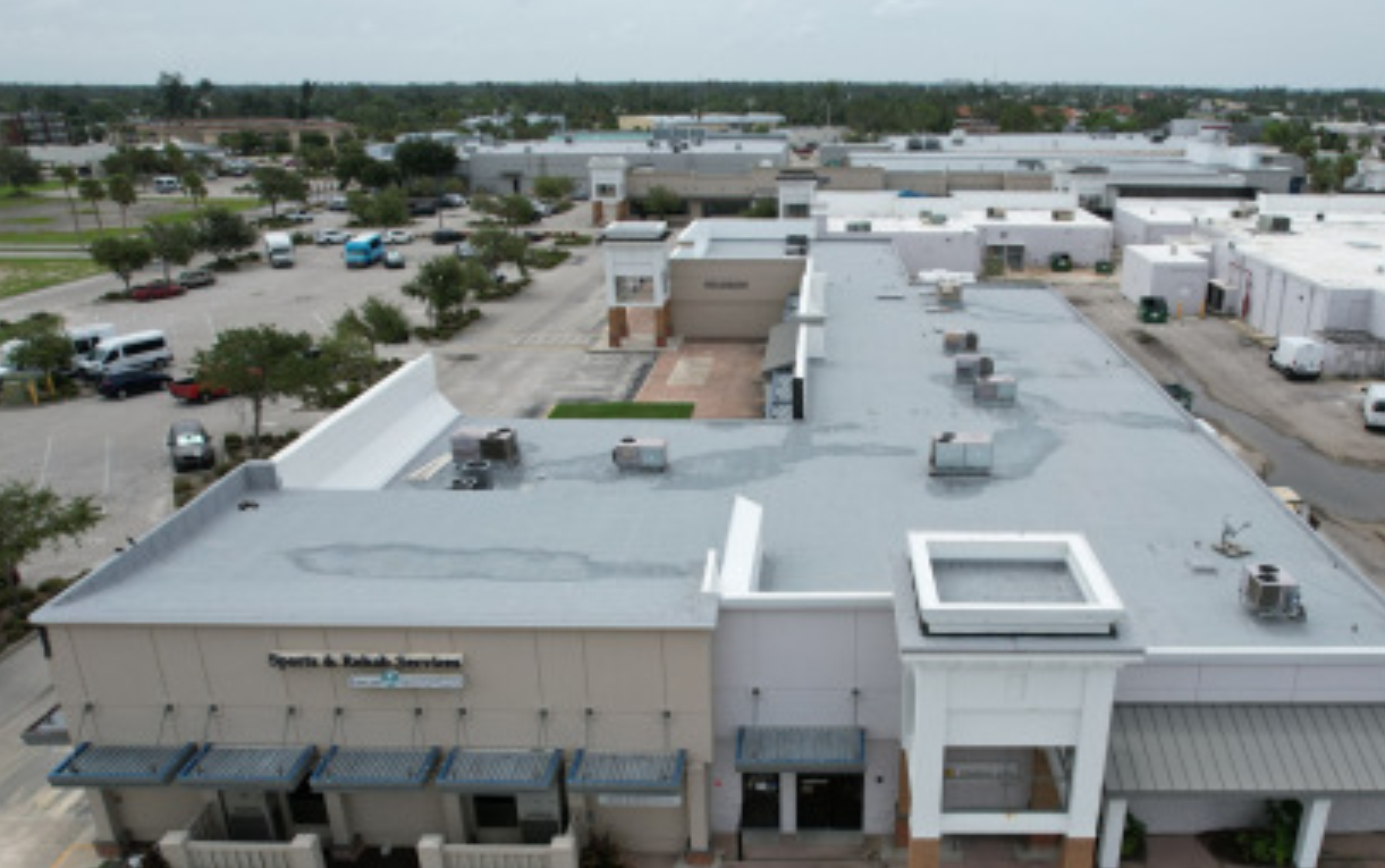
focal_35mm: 28
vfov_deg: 44.4
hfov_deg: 66.0
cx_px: 801
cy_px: 519
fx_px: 1058
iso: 100
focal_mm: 8.38
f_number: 2.8
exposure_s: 1/2500
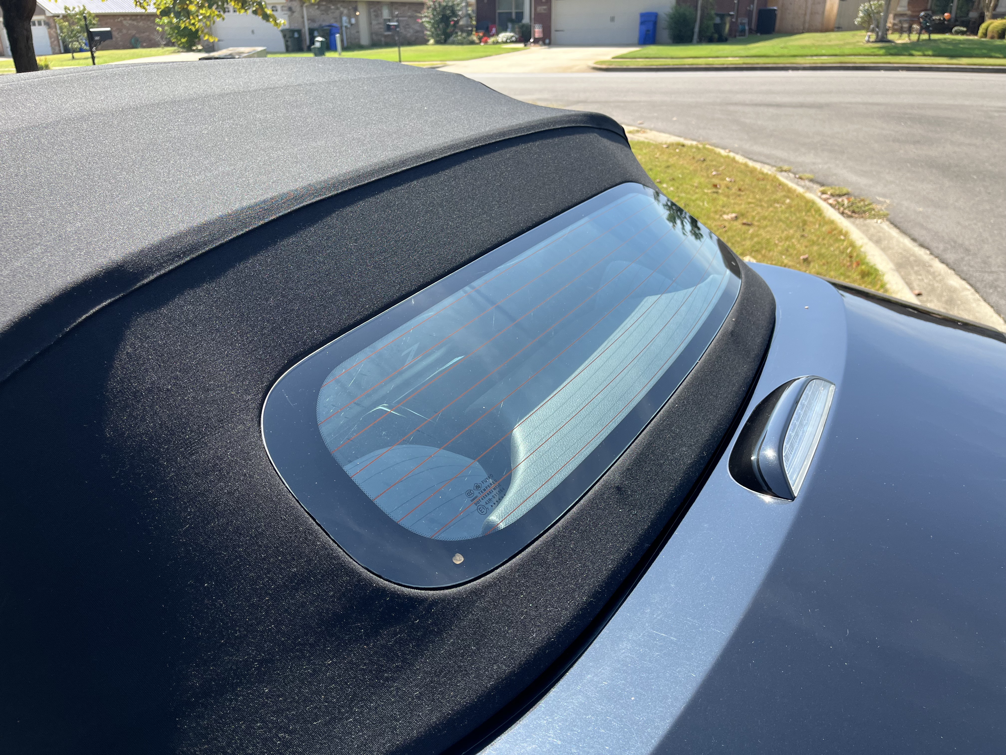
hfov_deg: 67.3
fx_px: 756
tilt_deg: -26.4
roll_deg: +2.8
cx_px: 503
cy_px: 378
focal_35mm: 26
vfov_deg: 53.1
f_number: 1.6
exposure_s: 1/1028
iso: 50
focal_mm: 5.1
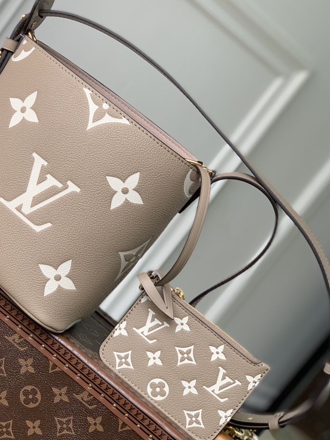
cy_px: 224
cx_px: 85
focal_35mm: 81
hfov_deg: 18.1
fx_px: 1030
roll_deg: -37.3
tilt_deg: -9.7
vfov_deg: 24.1
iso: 16
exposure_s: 1/129
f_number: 2.4
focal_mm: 6
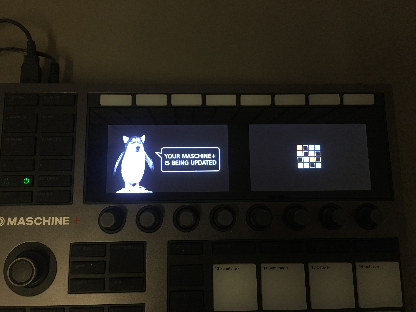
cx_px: 208
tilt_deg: -76.4
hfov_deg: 61.7
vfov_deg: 48.2
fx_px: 349
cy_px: 156
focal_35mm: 29
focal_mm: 4.15
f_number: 2.2
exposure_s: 1/17
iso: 125
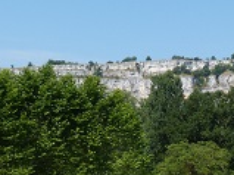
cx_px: 194
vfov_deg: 13.1
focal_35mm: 113
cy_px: 96
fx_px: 763
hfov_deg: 17.3
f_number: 4
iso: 100
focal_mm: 5.2
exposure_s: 1/1000
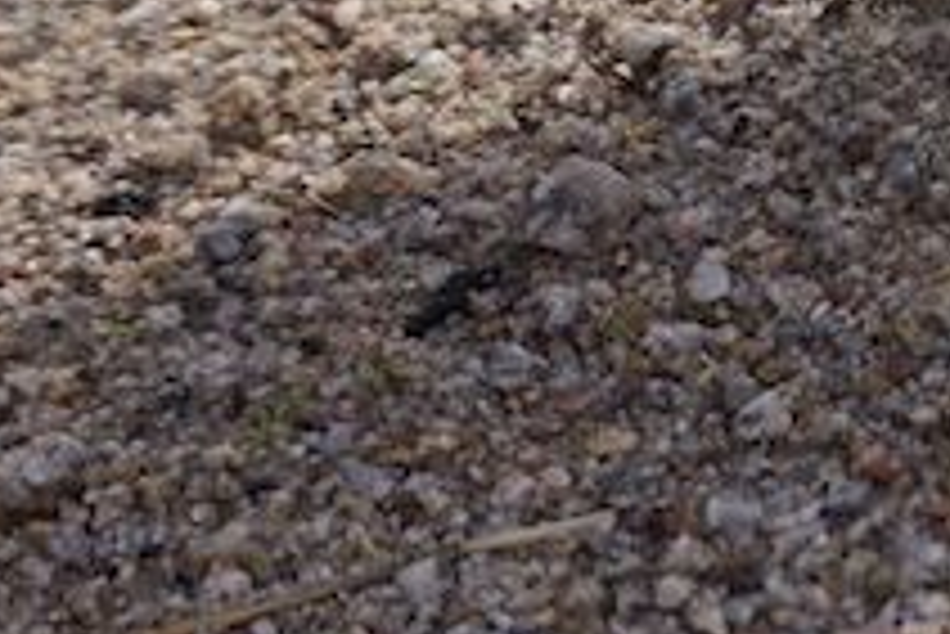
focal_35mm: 125
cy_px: -175
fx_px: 3301
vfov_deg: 10.7
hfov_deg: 14.4
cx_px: 1733
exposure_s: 1/640
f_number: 4.5
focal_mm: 16
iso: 200
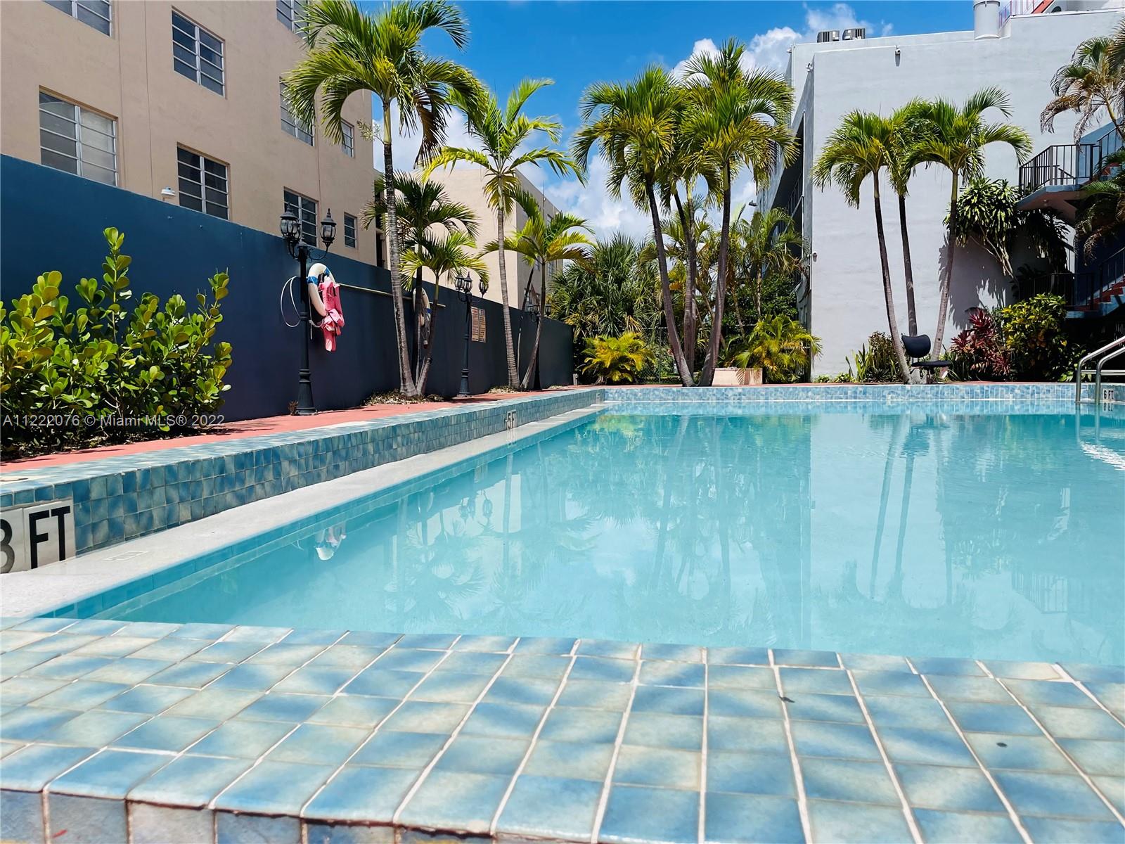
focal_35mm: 26
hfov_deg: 67.3
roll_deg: +1.0
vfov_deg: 53.1
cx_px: 562
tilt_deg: -2.2
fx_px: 845
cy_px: 422
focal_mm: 4.2
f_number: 1.6
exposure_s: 1/8403
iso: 50
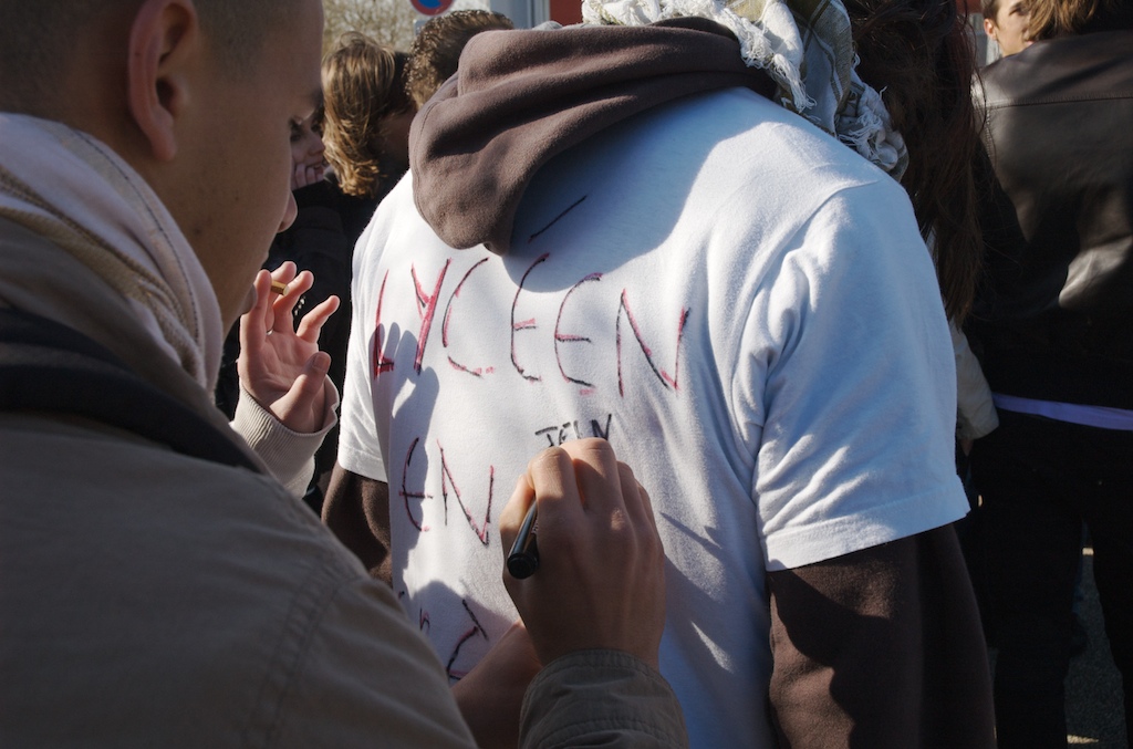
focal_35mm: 44
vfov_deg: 30.7
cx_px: 566
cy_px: 374
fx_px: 1365
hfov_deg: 45.1
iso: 200
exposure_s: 1/320
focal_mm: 29
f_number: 9
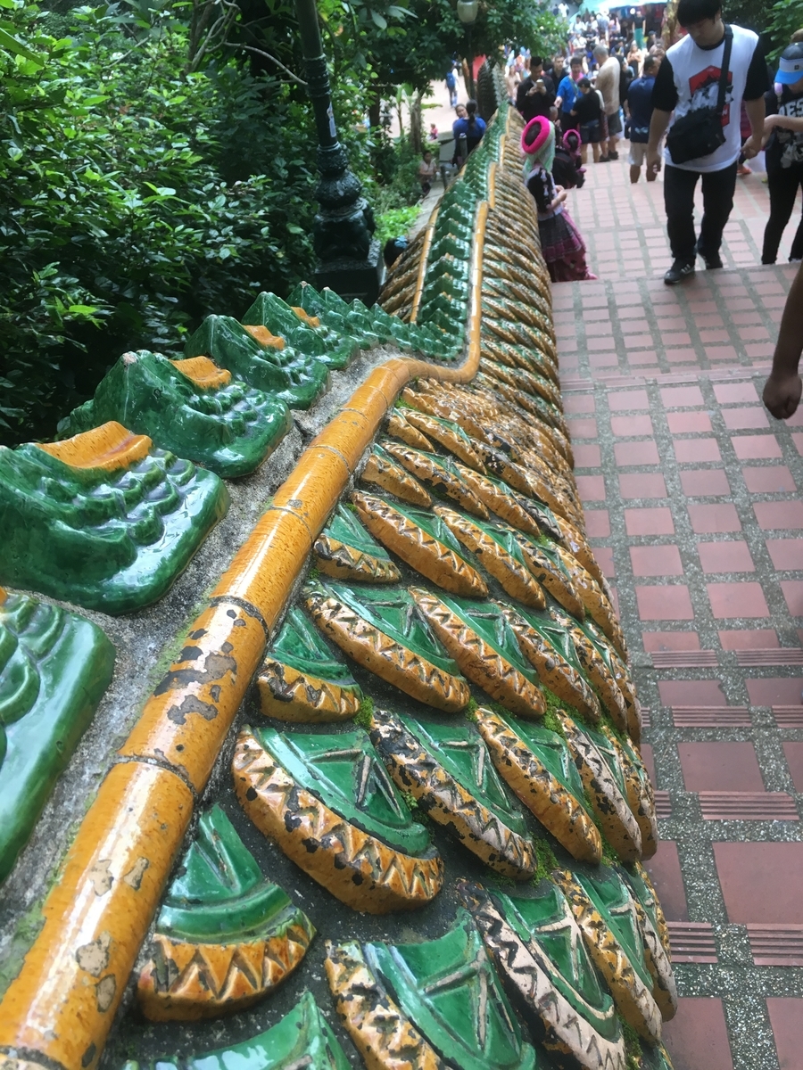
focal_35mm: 29
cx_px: 402
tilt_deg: -40.0
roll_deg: +8.8
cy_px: 535
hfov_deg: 48.2
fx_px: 897
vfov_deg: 61.7
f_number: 2.2
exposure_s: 1/33
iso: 25
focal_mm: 4.15
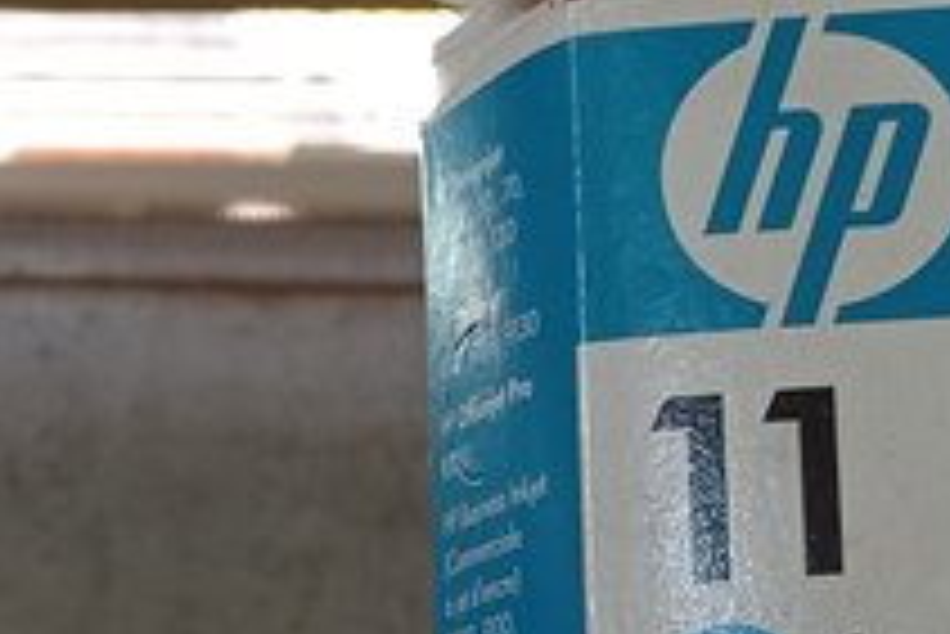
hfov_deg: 14.5
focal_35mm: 141
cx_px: 356
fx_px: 3723
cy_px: 603
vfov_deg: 9.7
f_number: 1.79
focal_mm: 4.7
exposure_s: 1/30
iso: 223
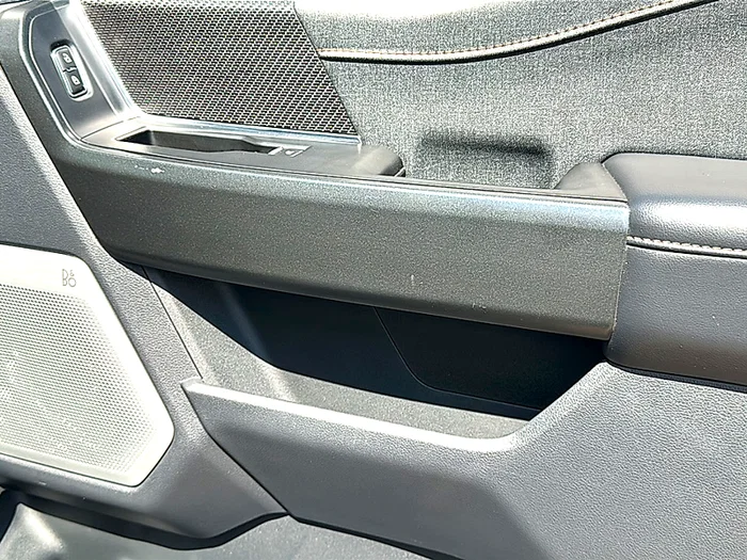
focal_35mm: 33
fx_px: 712
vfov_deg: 42.9
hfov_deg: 55.4
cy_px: 280
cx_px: 374
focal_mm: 6.86
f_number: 1.78
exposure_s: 1/817
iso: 80
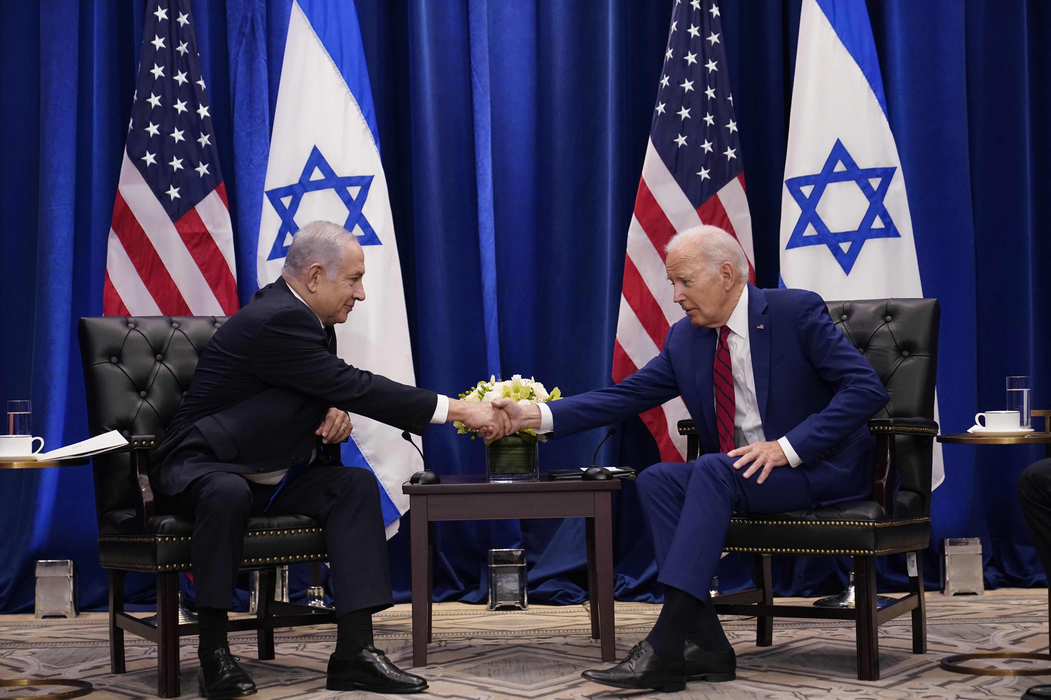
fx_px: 2043
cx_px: 526
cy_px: 350
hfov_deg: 28.8
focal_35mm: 70
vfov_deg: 19.5
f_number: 3.2
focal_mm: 70
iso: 3200
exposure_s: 1/250
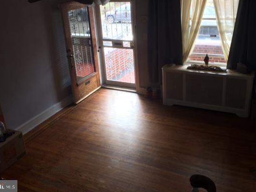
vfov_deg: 39.4
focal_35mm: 36
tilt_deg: -22.0
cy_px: 74
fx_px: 266
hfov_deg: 51.3
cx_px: 137
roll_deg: +2.6
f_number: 2.2
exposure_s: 1/60
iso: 50
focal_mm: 4.15
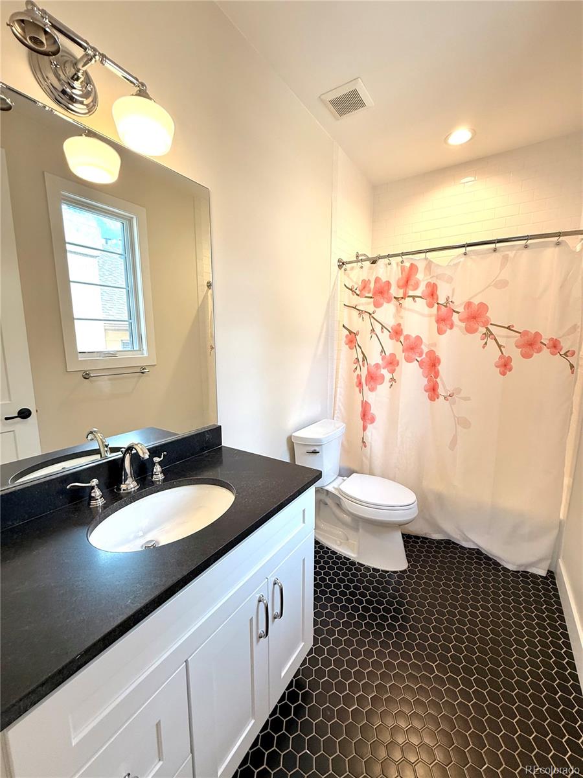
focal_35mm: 14
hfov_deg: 85.7
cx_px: 292
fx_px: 314
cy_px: 389
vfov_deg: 102.1
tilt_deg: -8.8
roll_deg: +0.1
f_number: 2.2
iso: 160
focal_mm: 2.22
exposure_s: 1/120
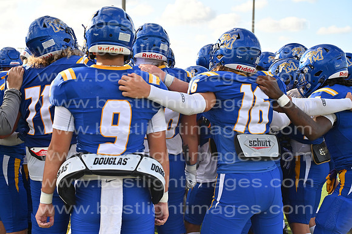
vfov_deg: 25.5
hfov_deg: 37.5
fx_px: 518
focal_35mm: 53
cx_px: 176
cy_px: 117
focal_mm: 53
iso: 1800
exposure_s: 1/8000
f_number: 4
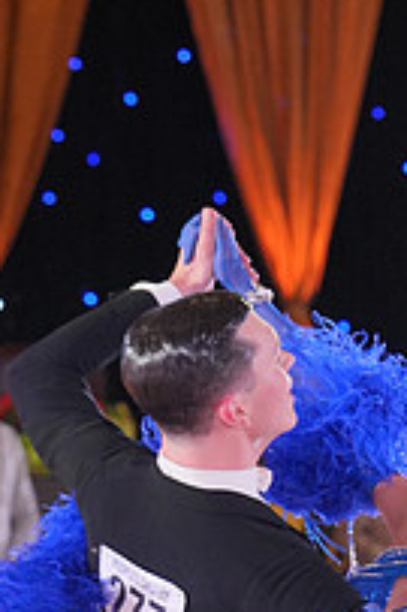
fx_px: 4858
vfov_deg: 7.1
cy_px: 757
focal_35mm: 286
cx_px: 442
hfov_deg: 4.8
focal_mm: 100
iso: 3200
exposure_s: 1/500
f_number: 4
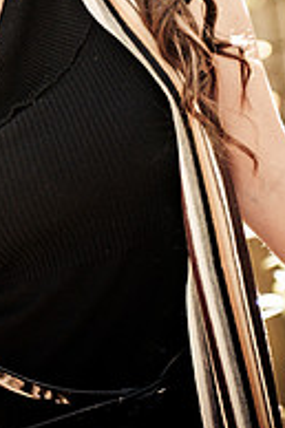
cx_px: -19
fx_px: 2902
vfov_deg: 8.4
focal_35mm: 244
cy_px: 57
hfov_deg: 5.6
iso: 200
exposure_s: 1/100
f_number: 2.8
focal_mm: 70
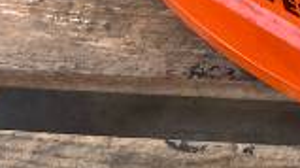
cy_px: -204
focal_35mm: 183
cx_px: 649
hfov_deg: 10.6
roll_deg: +3.8
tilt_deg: -42.2
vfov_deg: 6.4
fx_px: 1454
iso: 40
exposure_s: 1/230
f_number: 1.5
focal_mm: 5.7
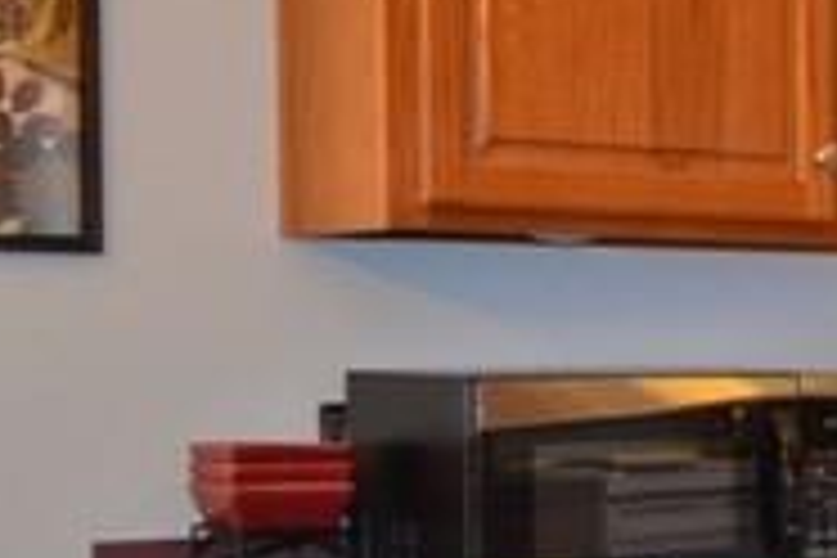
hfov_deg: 19.0
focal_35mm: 93
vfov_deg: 14.6
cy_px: 425
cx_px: 1292
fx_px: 2162
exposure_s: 1/60
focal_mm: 18
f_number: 3.5
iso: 900
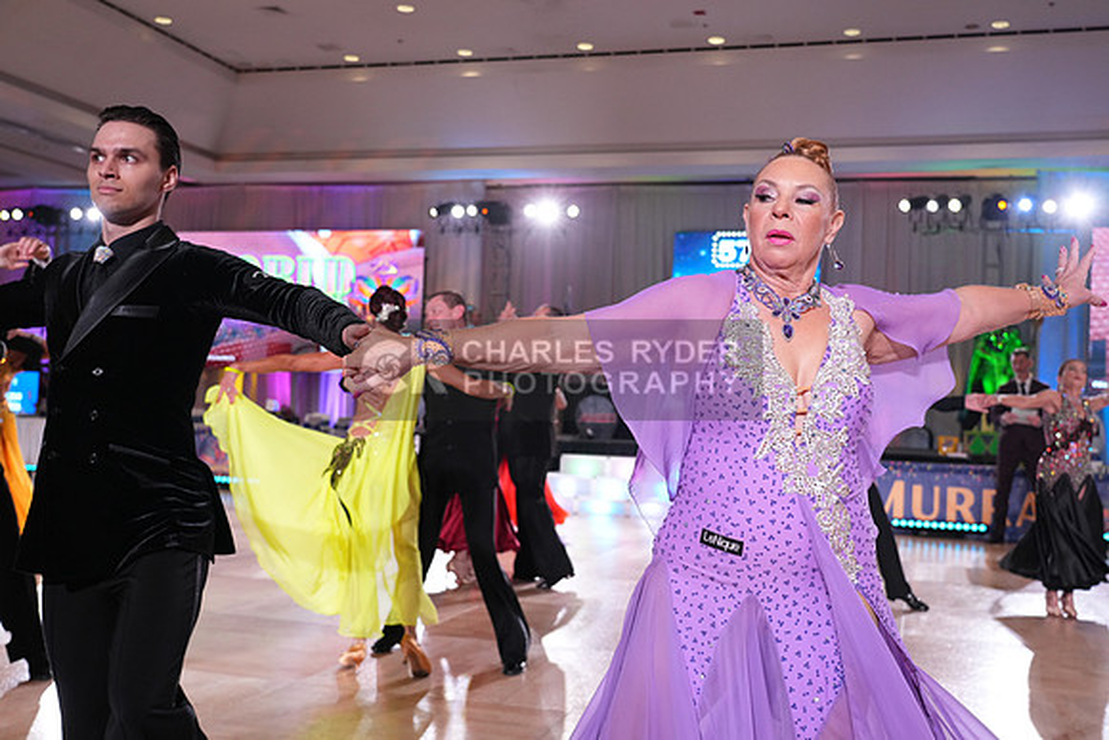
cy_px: 370
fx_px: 1109
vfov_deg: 36.9
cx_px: 554
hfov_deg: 53.1
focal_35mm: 36
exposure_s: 1/500
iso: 2500
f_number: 4
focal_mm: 36
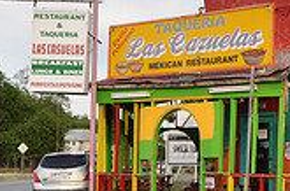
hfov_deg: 17.7
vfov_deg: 12.3
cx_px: 336
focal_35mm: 111
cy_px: 111
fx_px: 890
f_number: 5.6
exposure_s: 1/125
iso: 200
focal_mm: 21
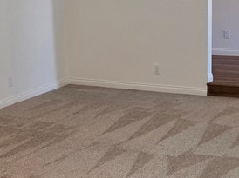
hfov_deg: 22.6
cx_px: 72
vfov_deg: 17.1
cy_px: 89
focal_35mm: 86
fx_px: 593
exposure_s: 1/120
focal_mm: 5.4
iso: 500
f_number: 1.8
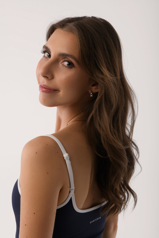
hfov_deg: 19.5
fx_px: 464
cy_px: 119
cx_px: 80
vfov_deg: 28.8
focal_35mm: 70
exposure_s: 1/200
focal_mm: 70
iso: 100
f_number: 11
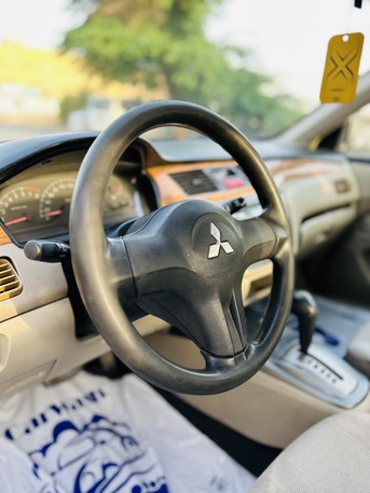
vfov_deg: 67.3
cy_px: 246
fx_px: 370
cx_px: 185
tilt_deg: -18.5
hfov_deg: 53.1
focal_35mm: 26
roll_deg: -3.0
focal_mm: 5.7
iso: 40
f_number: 1.5
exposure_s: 1/121
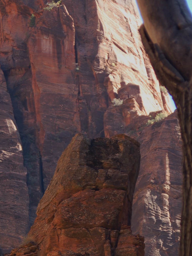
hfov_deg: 6.6
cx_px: 91
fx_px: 1664
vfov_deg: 8.8
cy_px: 216
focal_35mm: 225
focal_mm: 80
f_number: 5.6
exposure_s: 1/100
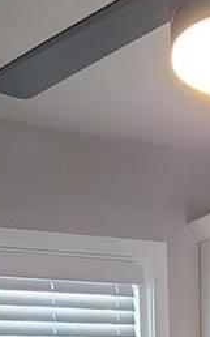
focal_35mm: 64
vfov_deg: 24.3
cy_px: 519
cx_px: 176
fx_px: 587
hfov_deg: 20.0
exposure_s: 1/60.2
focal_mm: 2.2
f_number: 2.2
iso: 200
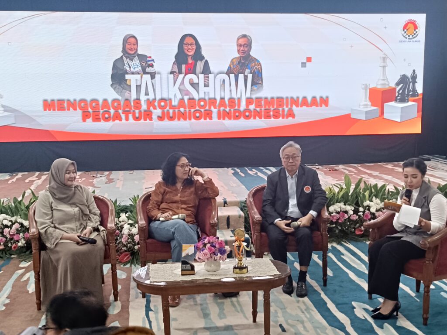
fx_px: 555
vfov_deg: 33.6
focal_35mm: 43
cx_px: 224
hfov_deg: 43.9
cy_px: 168
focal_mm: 4.7
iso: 800
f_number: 1.7
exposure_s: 1/50
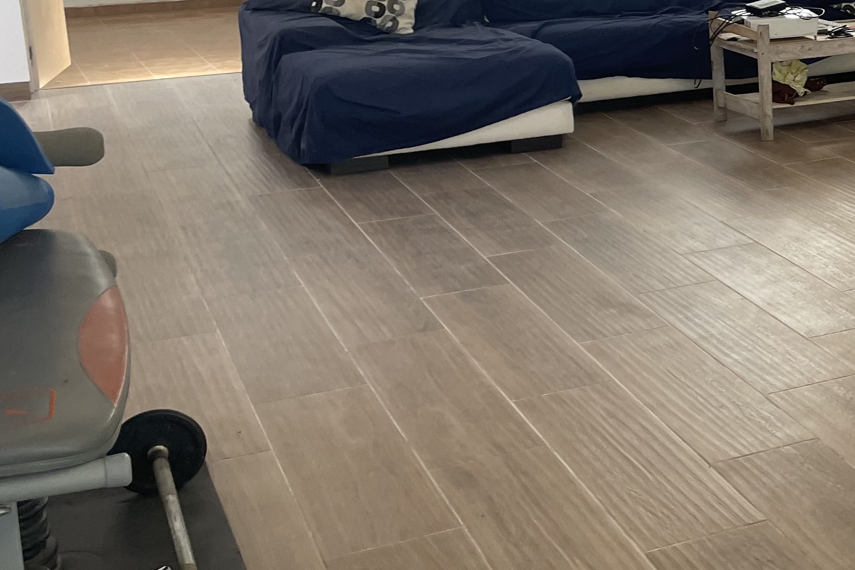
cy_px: 171
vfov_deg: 20.2
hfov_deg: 27.1
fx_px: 1591
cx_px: 980
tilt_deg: -12.9
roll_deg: +1.0
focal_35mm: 67
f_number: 1.6
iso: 64
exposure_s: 1/121
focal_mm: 4.2
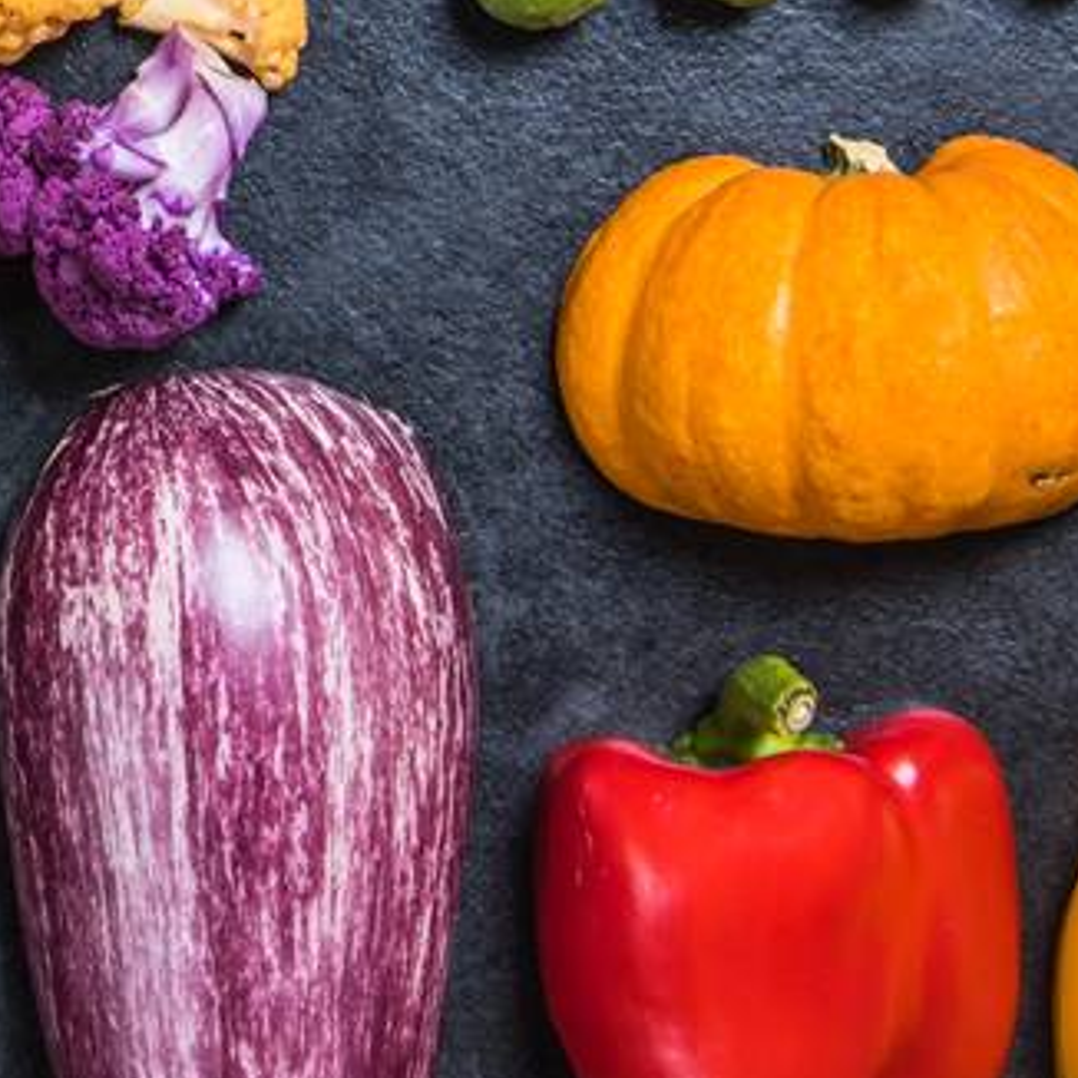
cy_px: -222
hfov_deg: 14.4
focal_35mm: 119
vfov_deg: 14.2
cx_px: -43
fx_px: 4193
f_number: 9
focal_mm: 38
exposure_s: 1/100
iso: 160
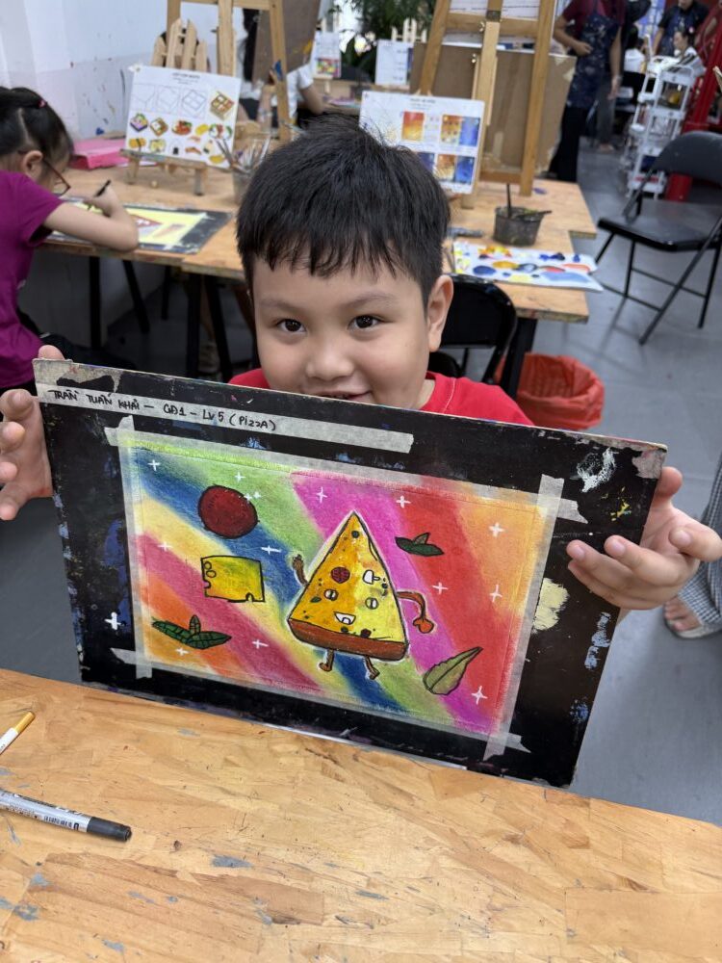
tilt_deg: -34.6
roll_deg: -5.6
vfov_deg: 71.6
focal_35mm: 24
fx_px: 667
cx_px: 361
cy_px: 482
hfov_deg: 56.8
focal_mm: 6.76
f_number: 1.78
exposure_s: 1/121
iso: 100
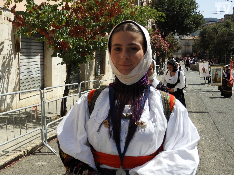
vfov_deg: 29.1
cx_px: 117
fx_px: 338
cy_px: 88
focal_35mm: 50
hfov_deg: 38.2
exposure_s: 1/1000
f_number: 4
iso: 100
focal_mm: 9
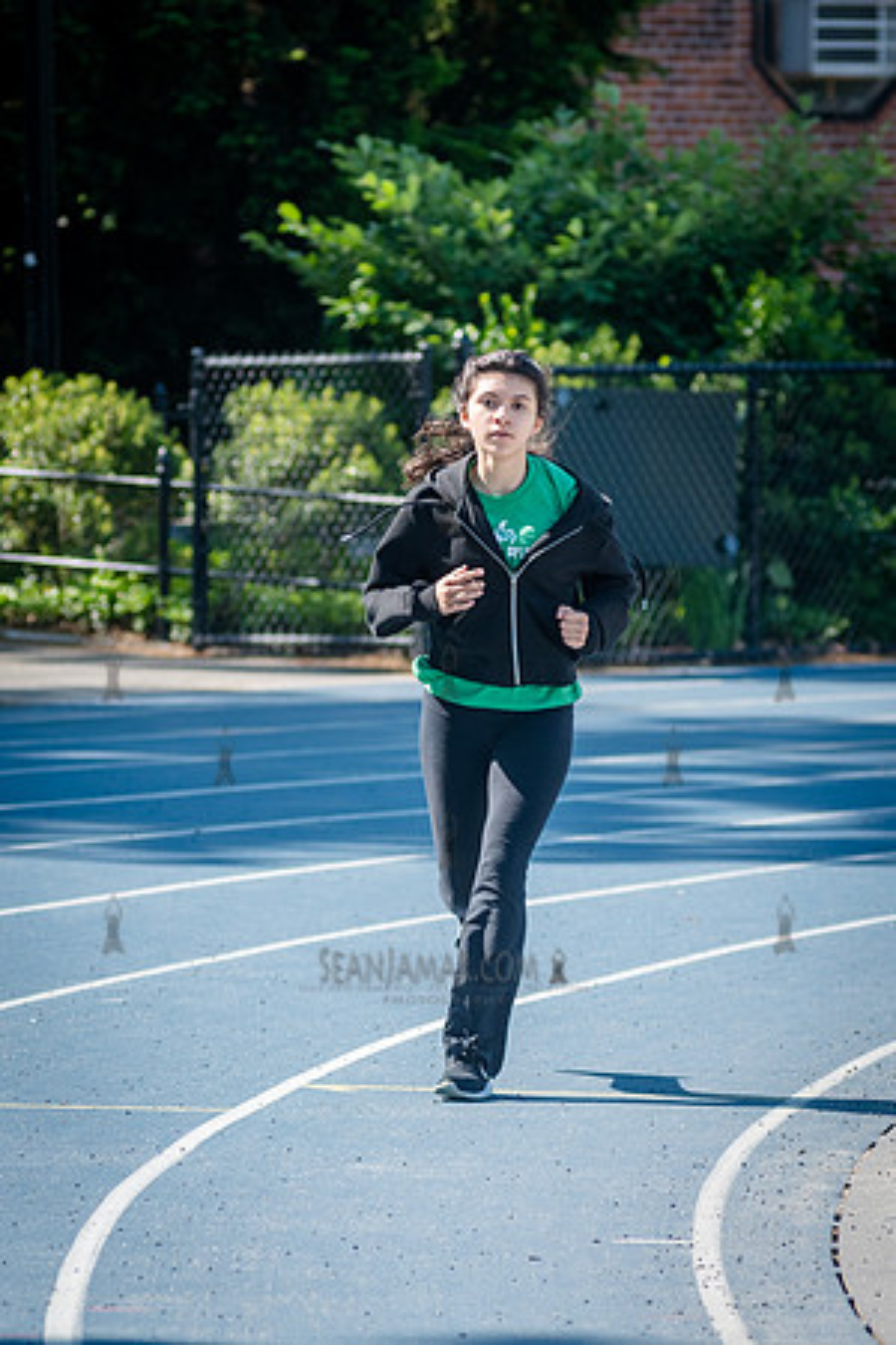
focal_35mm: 285
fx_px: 10640
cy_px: 624
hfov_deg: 4.8
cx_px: 438
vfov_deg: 7.2
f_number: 4
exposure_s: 1/1250
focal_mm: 145
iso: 400
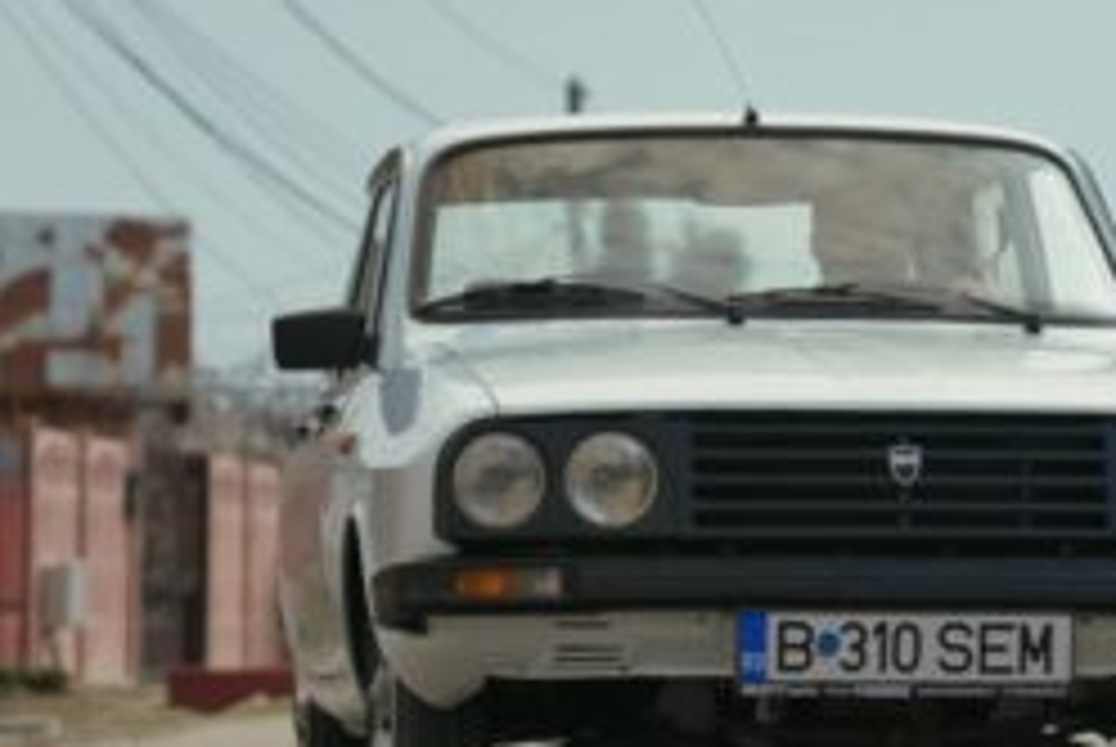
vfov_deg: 7.4
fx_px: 5773
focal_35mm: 186
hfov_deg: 11.0
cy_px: 380
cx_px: 832
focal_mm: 70
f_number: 2.8
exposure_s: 1/500
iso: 400
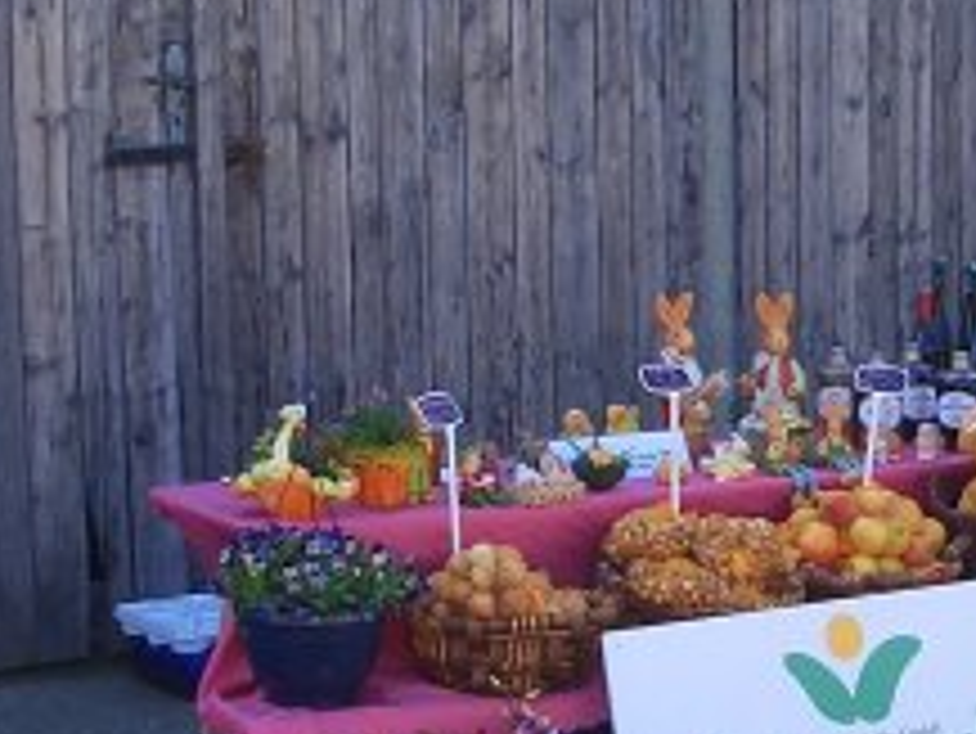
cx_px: 688
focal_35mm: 103
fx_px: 2906
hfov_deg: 19.0
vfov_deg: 14.3
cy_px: 549
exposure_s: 1/200
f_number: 4.3
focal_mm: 5.8
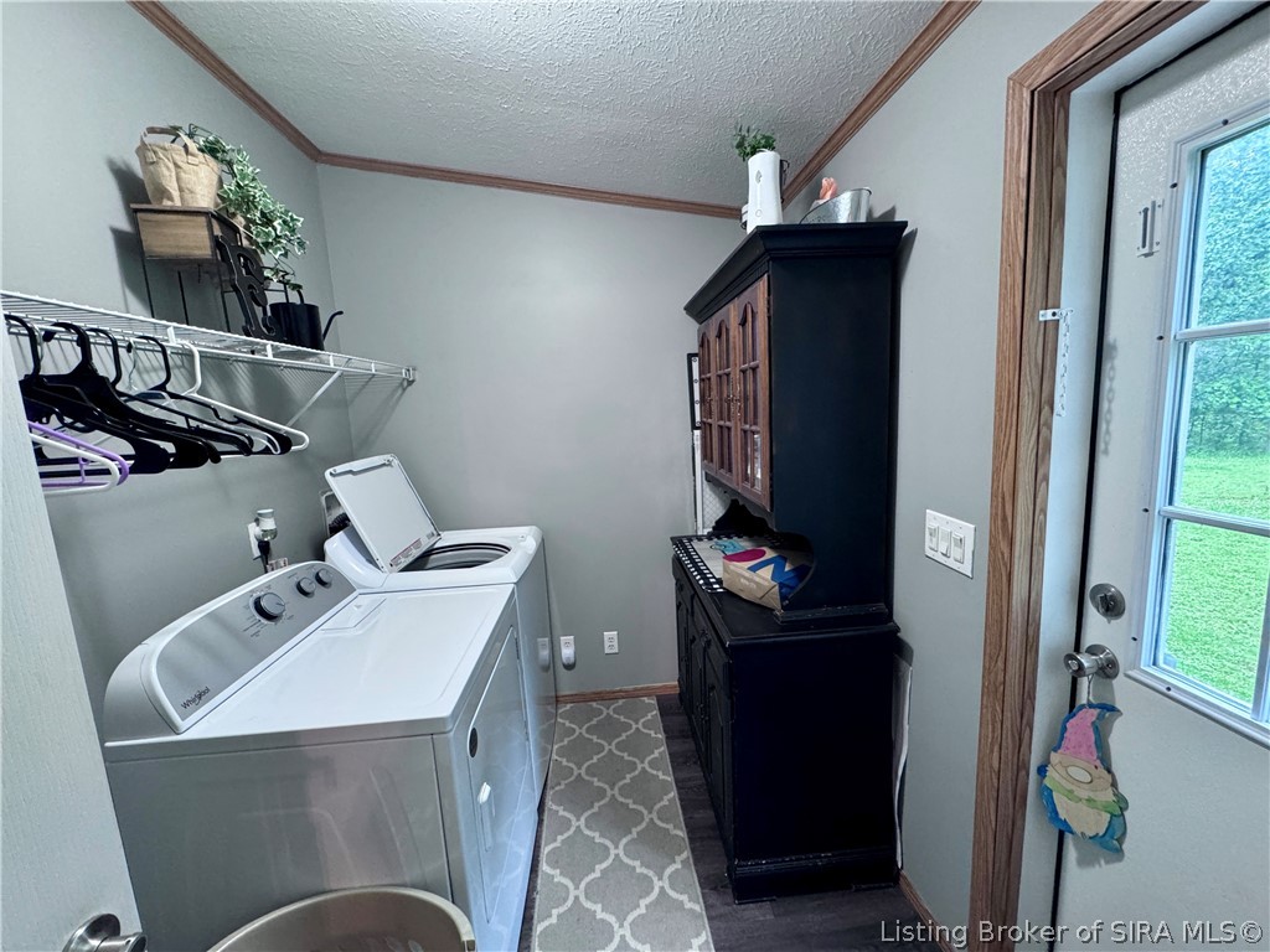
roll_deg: +3.6
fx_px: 514
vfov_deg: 85.7
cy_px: 476
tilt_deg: -8.7
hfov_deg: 102.1
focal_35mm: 14
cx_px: 635
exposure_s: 1/60
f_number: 2.2
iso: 500
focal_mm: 2.22
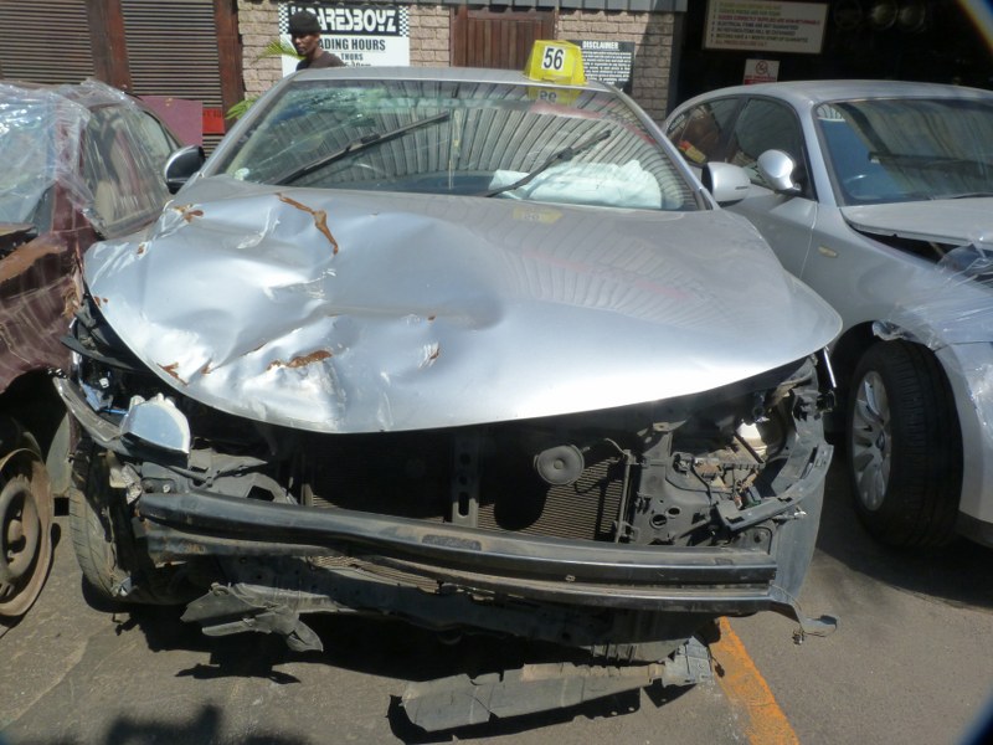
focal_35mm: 25
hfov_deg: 69.4
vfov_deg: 54.9
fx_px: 717
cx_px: 496
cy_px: 372
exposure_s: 1/320
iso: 125
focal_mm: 4.5
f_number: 5.6
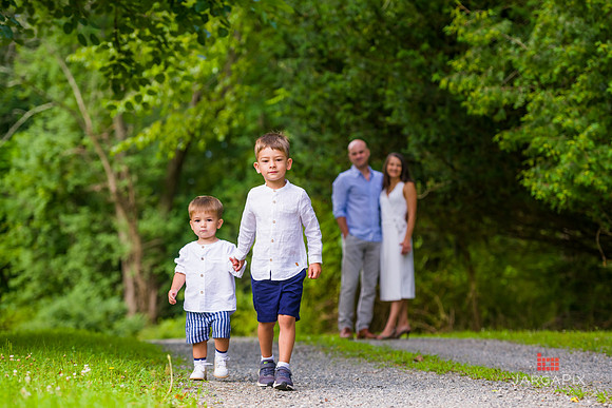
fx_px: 1870
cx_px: 306
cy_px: 204
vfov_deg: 12.5
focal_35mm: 110
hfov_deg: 18.6
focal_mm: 110
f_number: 4
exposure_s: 1/640
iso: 200
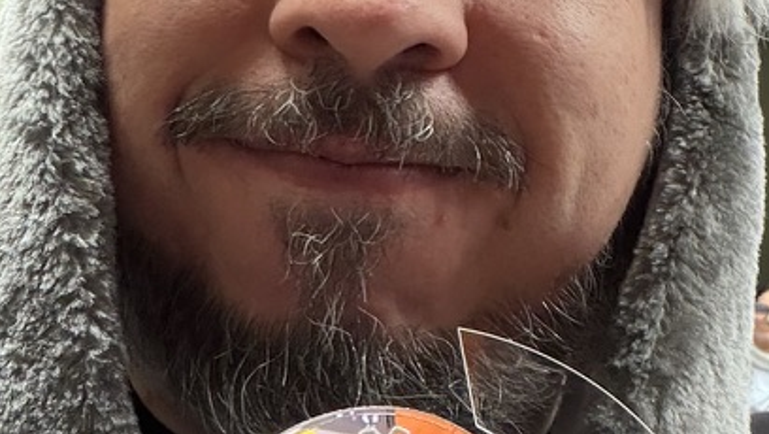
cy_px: 177
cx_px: 360
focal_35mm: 82
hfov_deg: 25.9
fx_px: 1673
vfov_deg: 14.8
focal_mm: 2.71
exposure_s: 1/30
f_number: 1.9
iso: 320
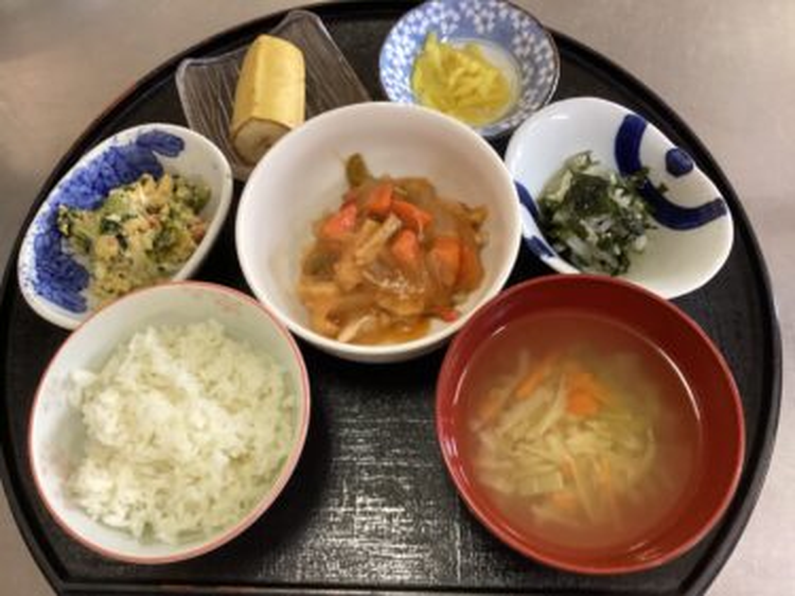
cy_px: 298
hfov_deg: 58.4
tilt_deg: -67.0
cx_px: 398
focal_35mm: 31
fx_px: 712
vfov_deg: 45.4
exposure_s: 1/50
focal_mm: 3.3
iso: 200
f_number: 2.4
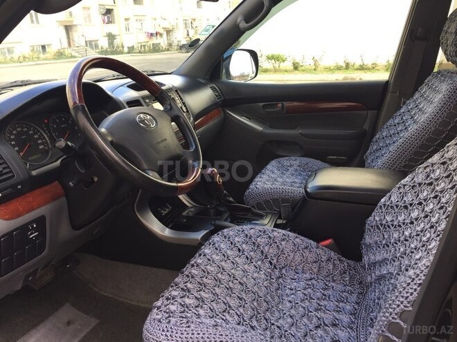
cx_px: 228
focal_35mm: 29
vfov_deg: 48.2
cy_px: 171
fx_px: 383
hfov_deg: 61.7
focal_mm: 4.15
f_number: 2.2
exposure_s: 1/100
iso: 32
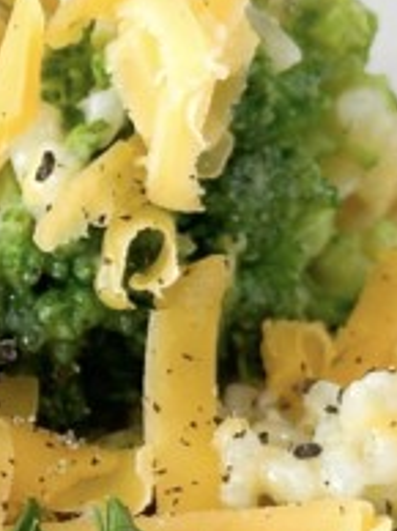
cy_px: 528
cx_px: -129
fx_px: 3034
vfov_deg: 9.9
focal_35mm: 198
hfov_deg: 7.4
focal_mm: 6.86
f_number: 1.8
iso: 80
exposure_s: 1/120
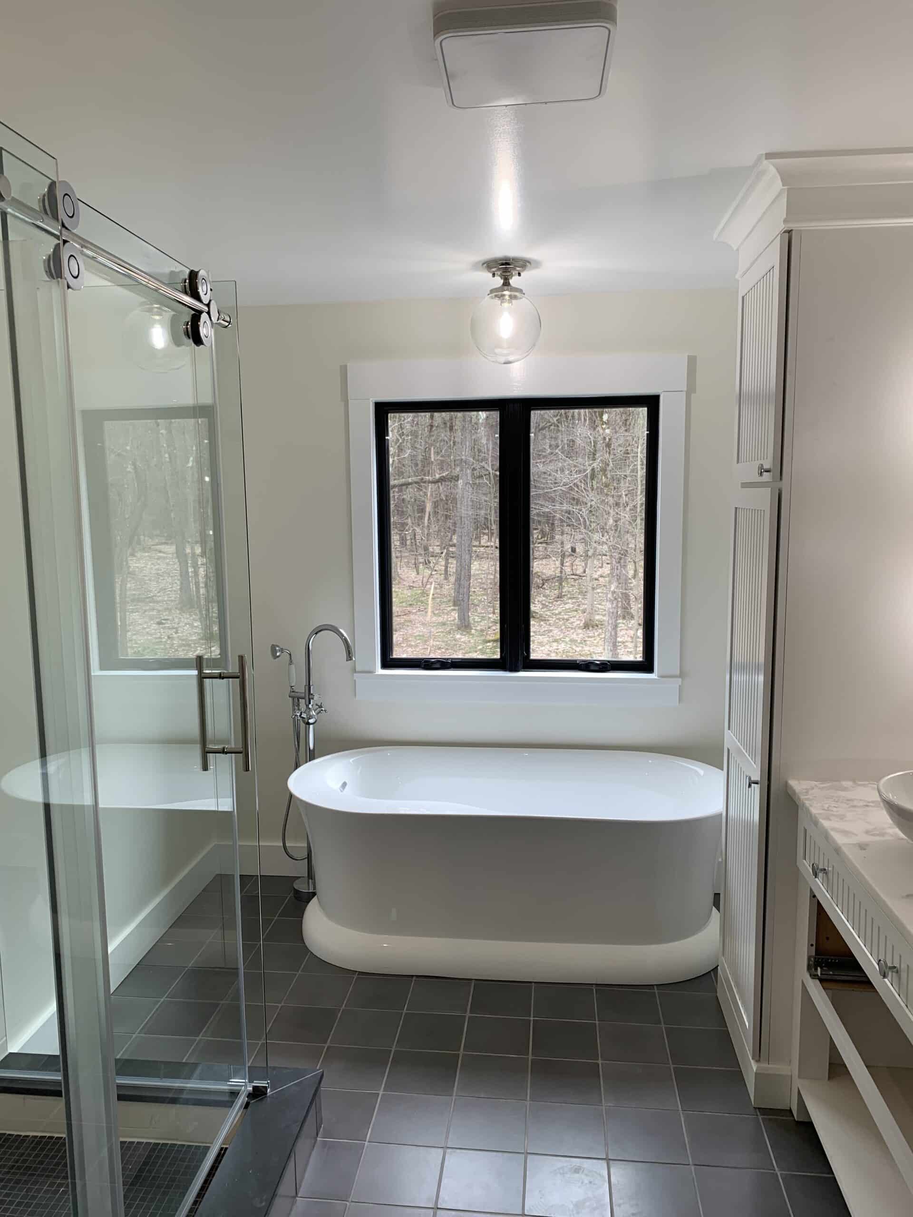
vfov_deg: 67.3
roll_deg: +0.5
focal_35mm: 26
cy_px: 608
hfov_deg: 53.1
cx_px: 456
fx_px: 914
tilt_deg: -7.5
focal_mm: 4.25
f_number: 1.8
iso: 32
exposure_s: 1/120
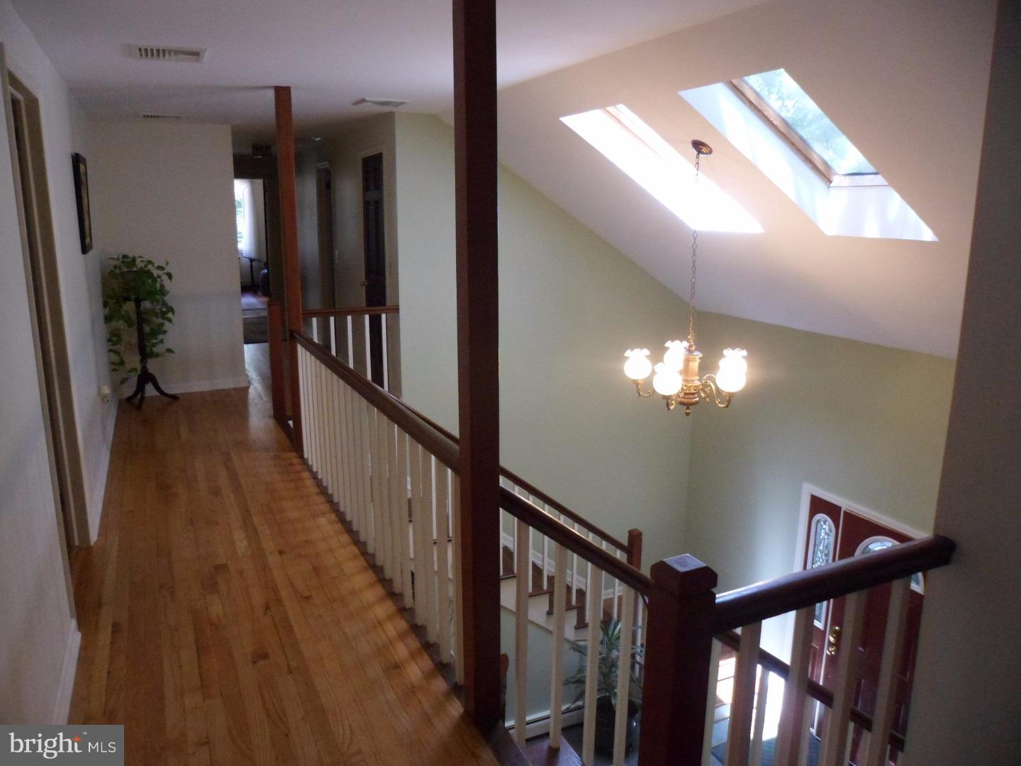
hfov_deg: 67.3
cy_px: 383
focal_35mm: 26
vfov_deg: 53.1
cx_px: 510
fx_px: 767
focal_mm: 4.9
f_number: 3.3
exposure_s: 1/45
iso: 400
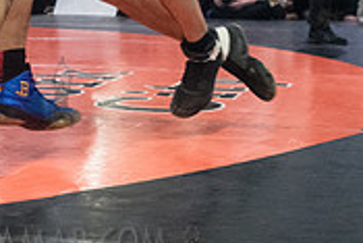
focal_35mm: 127
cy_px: -111
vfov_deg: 10.5
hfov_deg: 15.9
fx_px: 1282
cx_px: 28
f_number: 4
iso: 8000
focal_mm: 35
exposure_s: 1/320
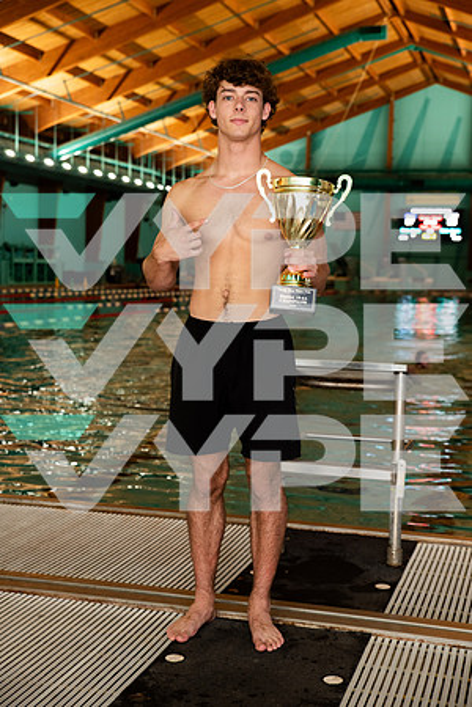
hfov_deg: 24.2
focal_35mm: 56
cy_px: 354
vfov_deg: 35.6
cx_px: 236
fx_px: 1101
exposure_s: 1/200
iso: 800
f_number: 5
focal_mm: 56
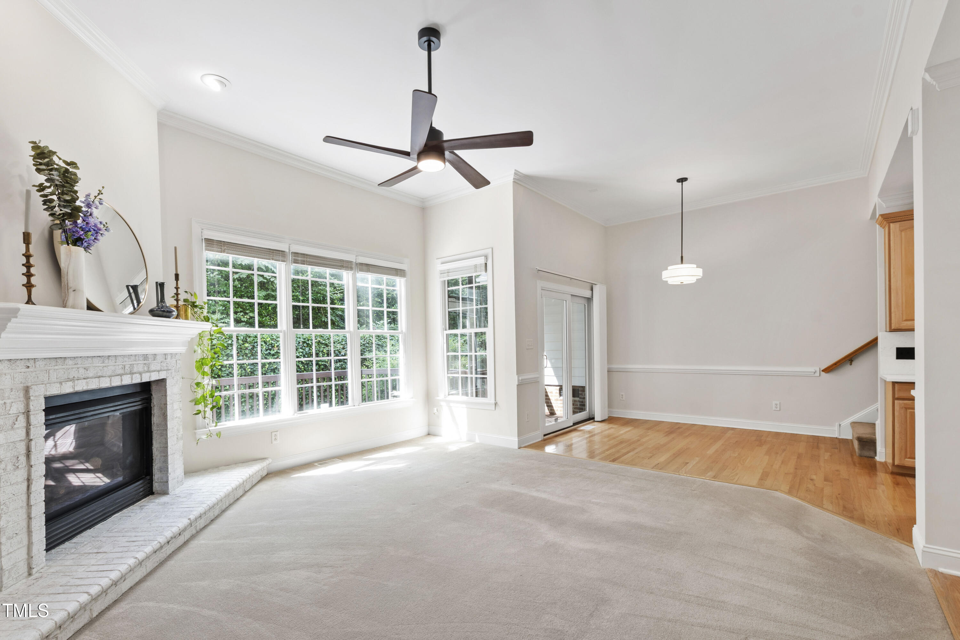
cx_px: 480
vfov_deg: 77.3
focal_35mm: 15
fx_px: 400
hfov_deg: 100.4
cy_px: 320
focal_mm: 10
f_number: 8
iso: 100
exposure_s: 1/2.5
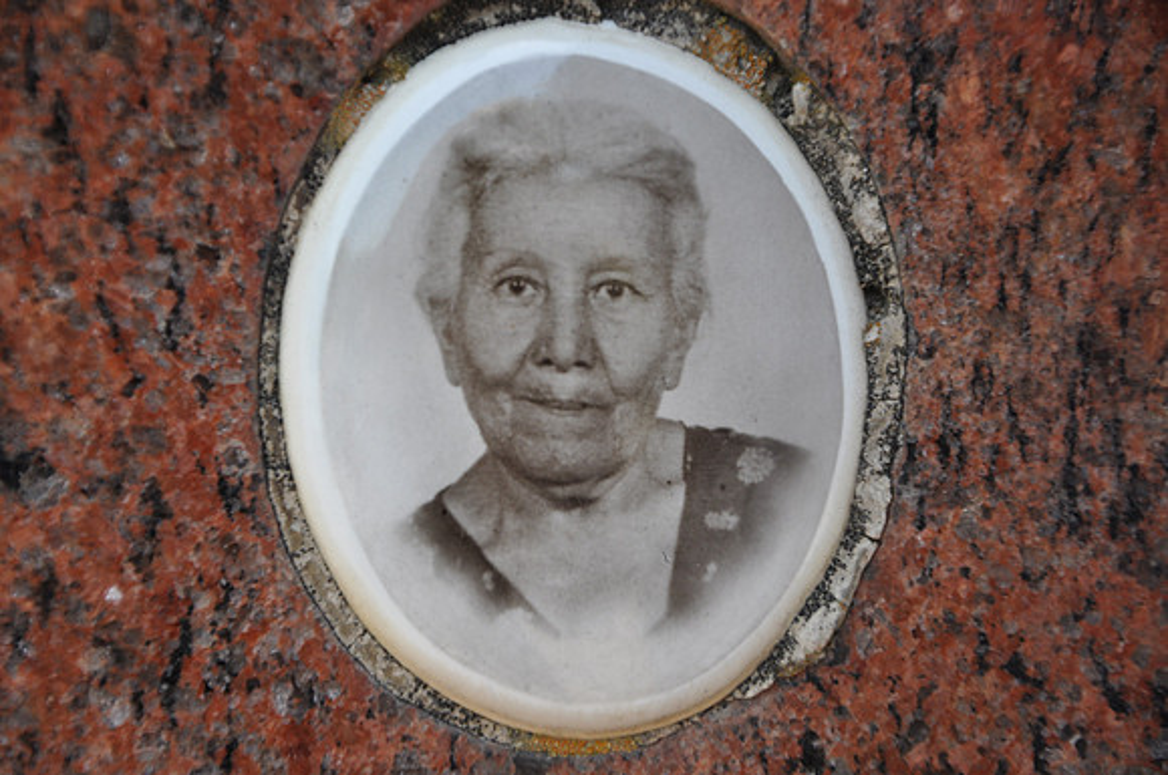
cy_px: 388
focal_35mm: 158
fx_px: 5103
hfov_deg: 13.1
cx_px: 584
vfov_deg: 8.7
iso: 400
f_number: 5.6
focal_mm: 105
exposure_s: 1/125
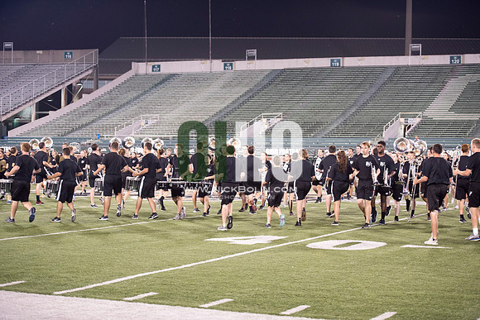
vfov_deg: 19.5
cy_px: 160
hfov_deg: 28.8
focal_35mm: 70
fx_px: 934
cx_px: 240
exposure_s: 1/320
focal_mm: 70
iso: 1000
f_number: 2.8
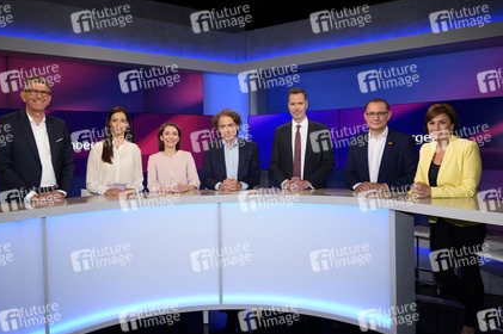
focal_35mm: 30
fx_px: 419
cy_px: 168
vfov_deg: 43.5
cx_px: 237
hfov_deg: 61.9
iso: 2000
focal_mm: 28
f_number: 5
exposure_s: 1/125
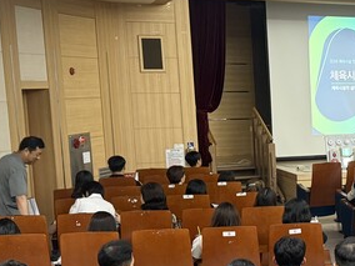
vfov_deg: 19.2
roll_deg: -0.3
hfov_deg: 23.2
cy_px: 205
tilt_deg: -9.8
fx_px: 779
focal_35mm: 76
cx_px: 444
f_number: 1.78
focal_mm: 6.76
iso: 400
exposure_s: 1/60
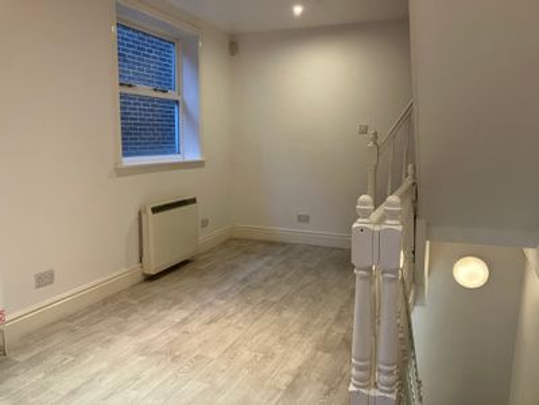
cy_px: 202
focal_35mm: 28
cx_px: 270
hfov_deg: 63.4
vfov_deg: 49.7
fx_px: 436
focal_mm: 3.99
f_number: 1.8
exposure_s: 1/50
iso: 160
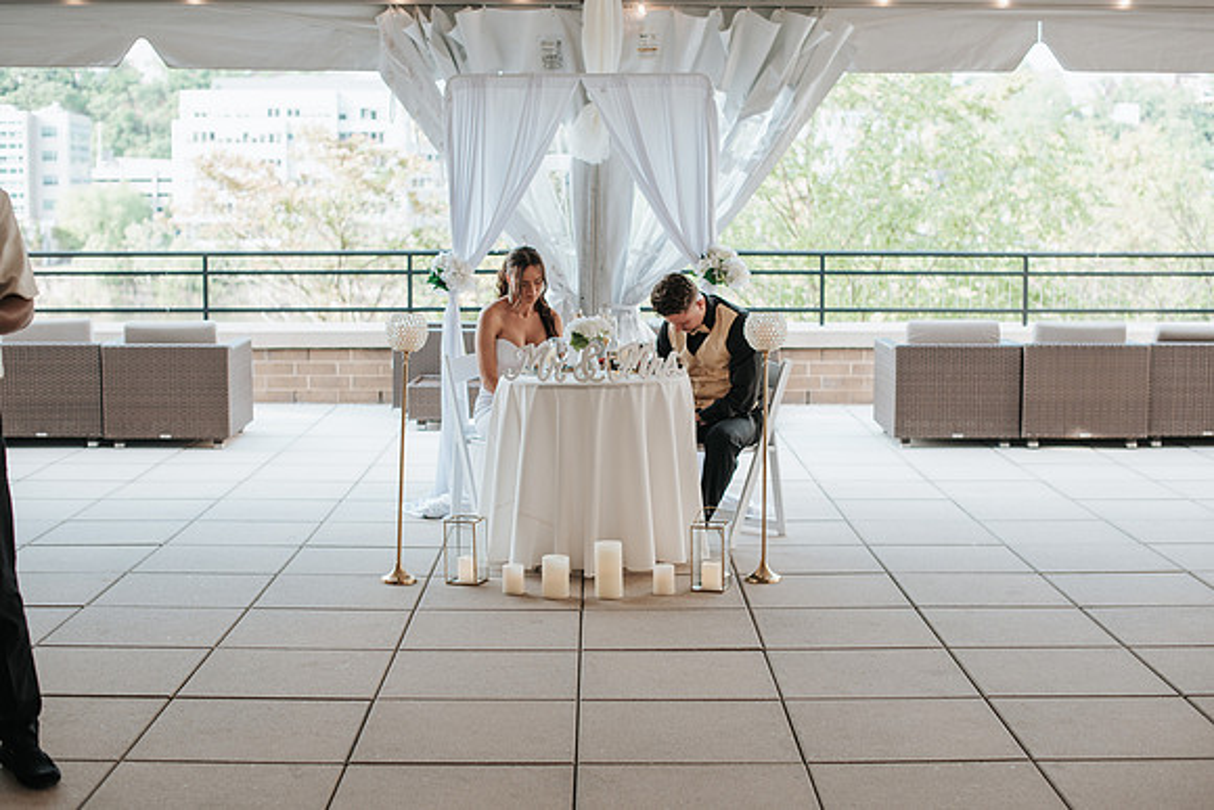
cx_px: 607
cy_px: 405
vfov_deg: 26.1
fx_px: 1749
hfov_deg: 38.3
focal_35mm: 52
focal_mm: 50
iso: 100
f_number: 2.8
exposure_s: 1/160
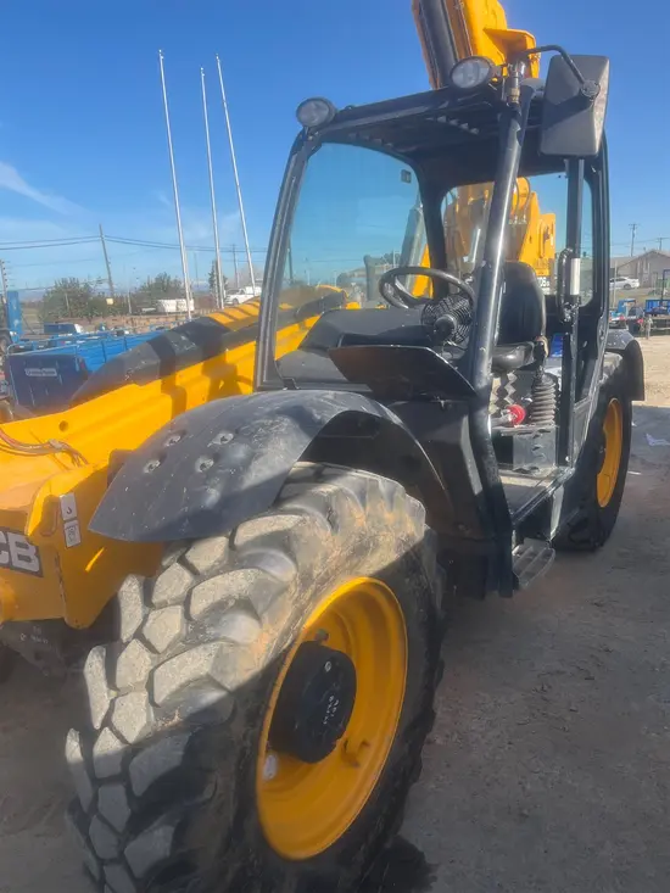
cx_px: 335
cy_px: 446
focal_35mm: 26
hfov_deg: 53.1
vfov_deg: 67.3
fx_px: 671
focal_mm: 5.1
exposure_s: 1/1923
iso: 50
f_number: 1.6
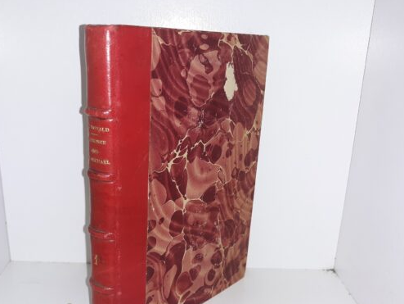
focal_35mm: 34
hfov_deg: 53.7
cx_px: 171
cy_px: 181
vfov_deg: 41.6
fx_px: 397
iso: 40
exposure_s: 1/136
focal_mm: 3.7
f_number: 1.7
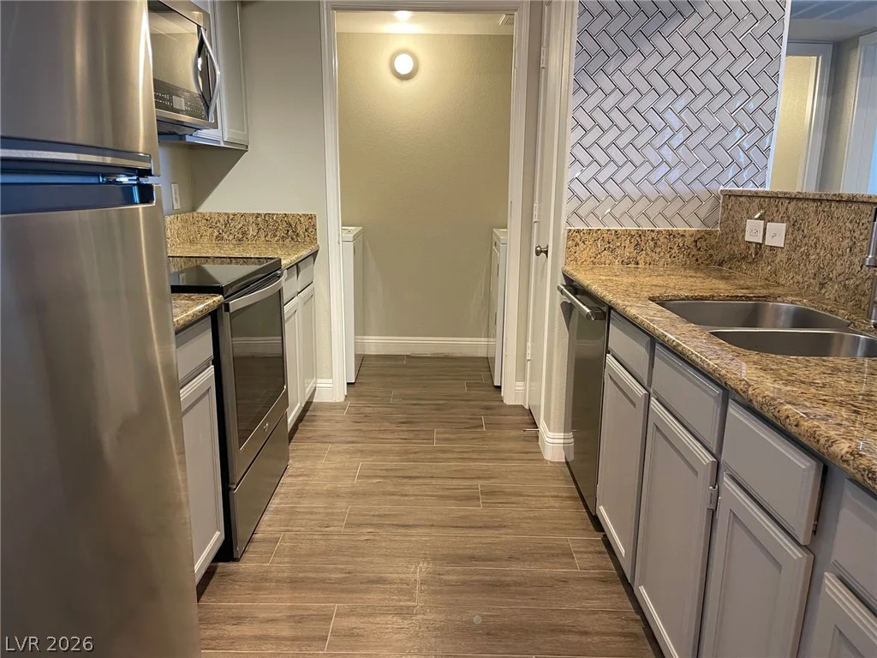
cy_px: 329
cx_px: 438
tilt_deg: -14.2
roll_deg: -0.2
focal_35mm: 26
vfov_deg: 53.1
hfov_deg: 67.3
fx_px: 659
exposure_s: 1/60
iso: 160
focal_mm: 5.1
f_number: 1.6
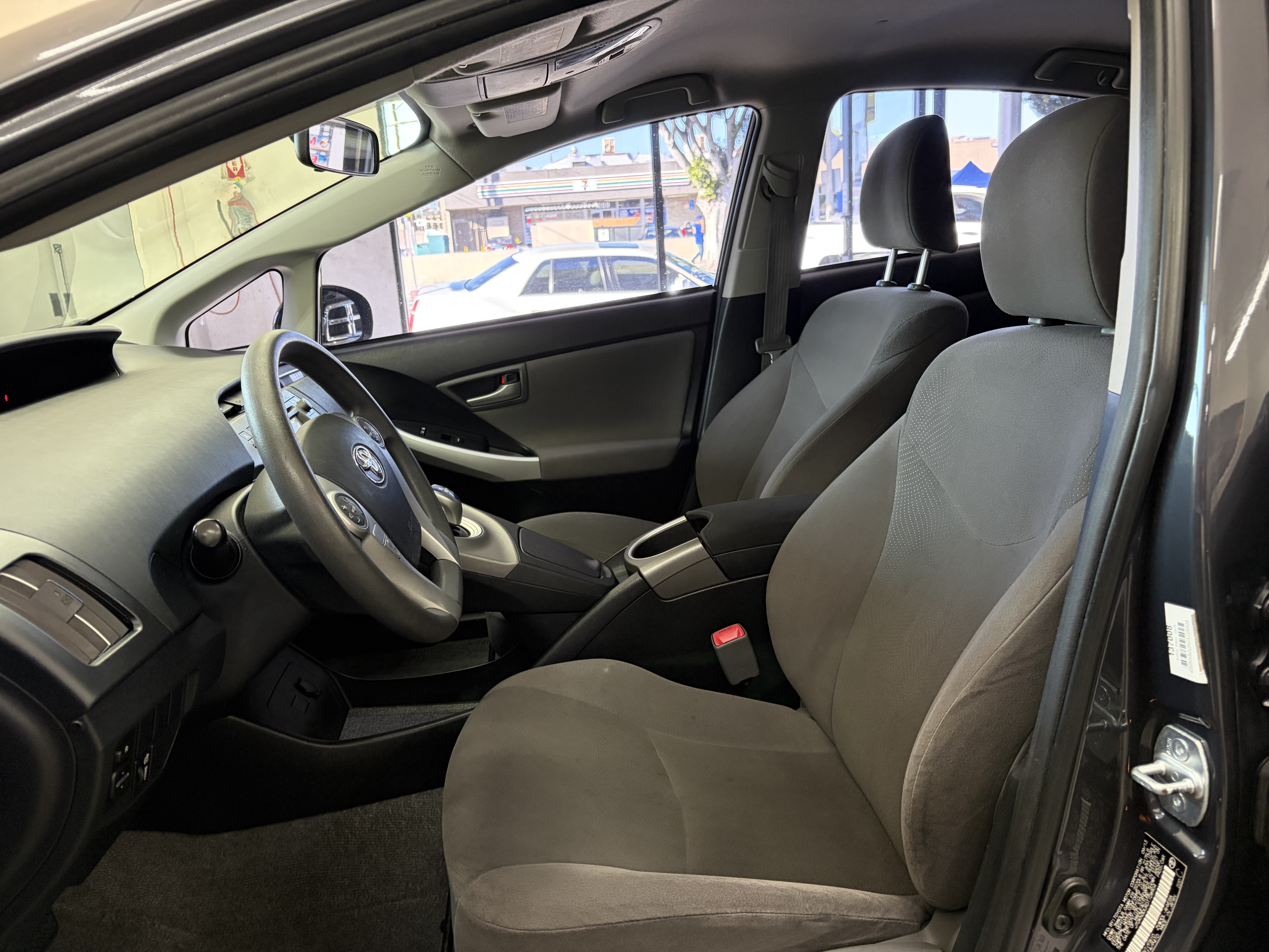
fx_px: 953
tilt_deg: -13.6
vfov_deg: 53.1
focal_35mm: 26
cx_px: 634
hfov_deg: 67.3
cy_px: 476
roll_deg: +3.3
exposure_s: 1/60
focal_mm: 5.96
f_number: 1.6
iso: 250
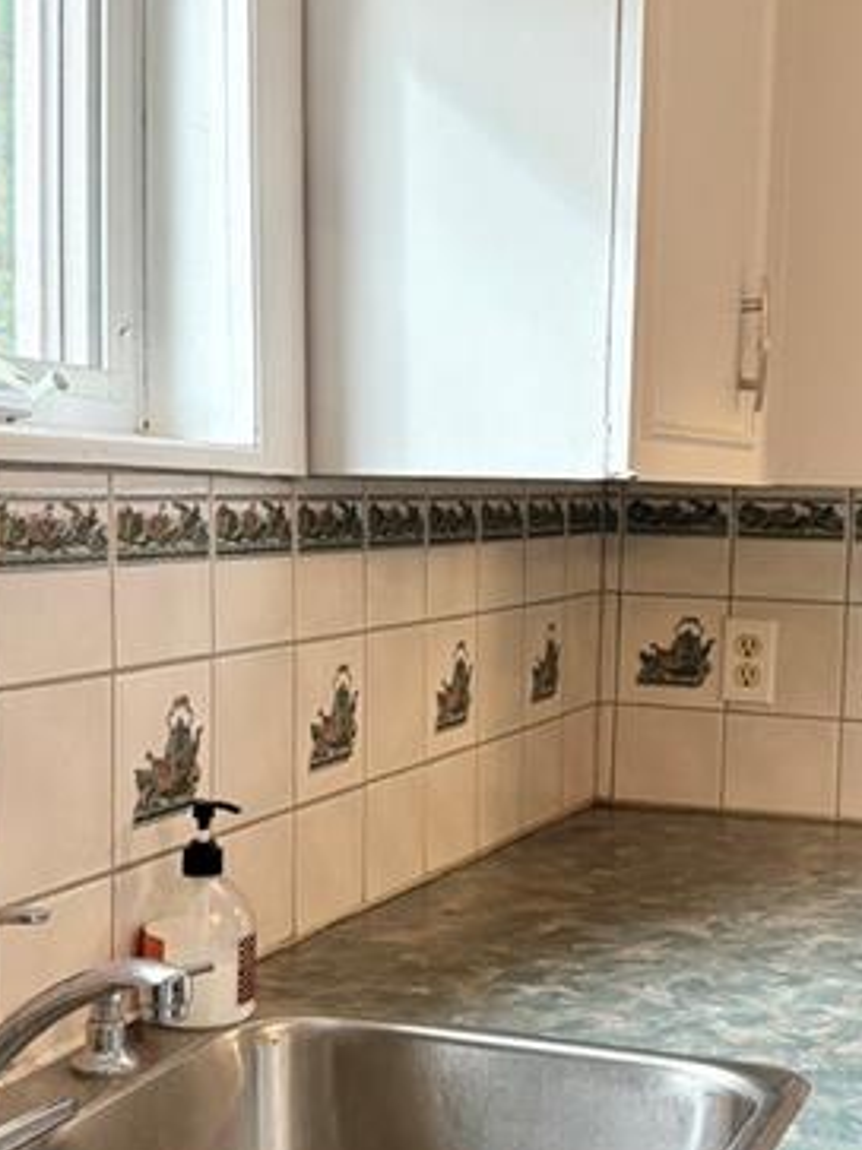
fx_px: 1827
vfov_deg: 34.9
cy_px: 640
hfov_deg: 26.5
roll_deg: -1.0
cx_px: 463
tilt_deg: -4.7
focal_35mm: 55
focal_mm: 5.96
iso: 100
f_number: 1.6
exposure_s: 1/120
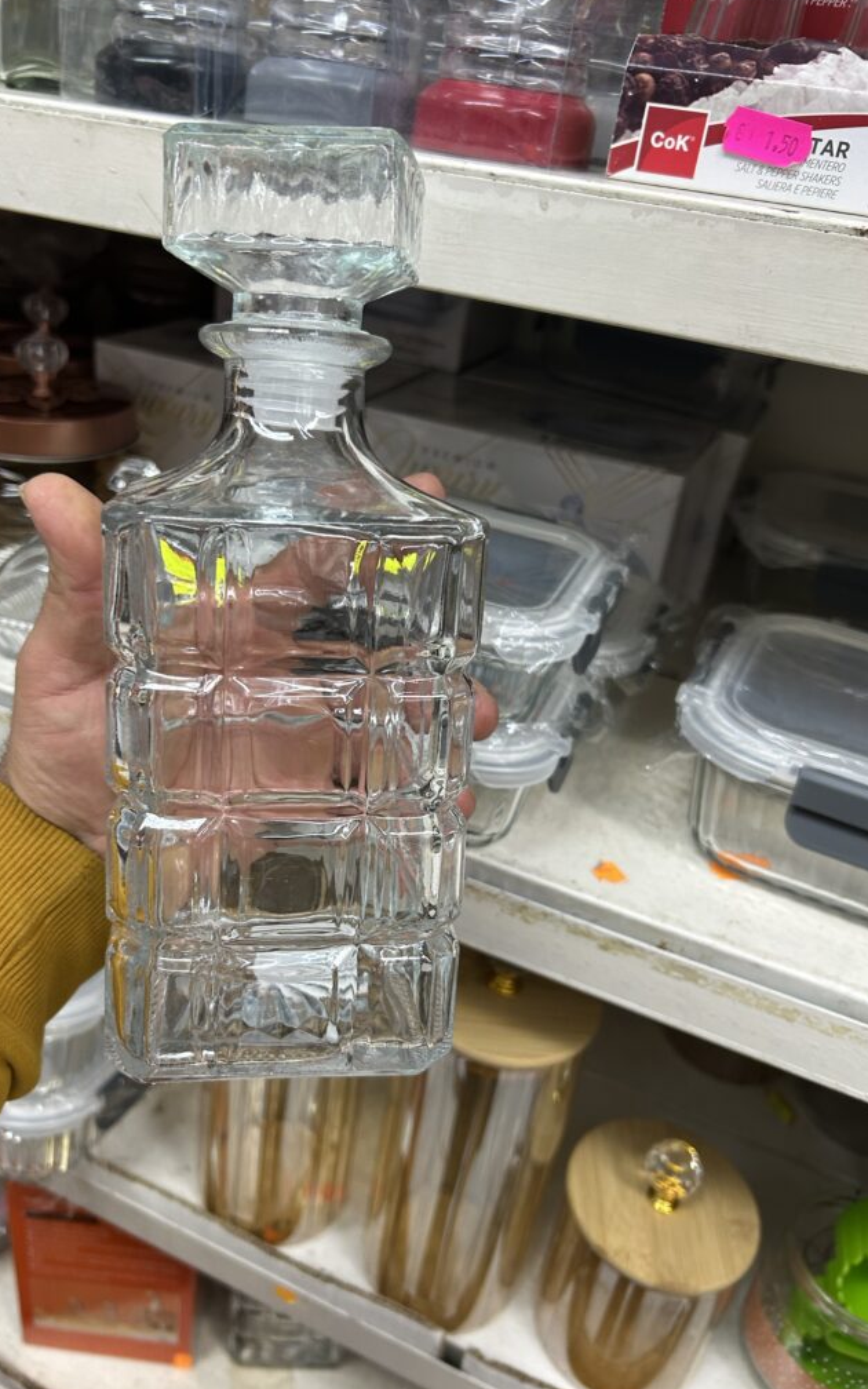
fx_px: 1060
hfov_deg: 44.5
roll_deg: -6.8
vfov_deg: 66.5
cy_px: 696
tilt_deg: -31.0
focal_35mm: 28
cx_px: 387
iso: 125
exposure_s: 1/100
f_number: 1.5
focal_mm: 5.7
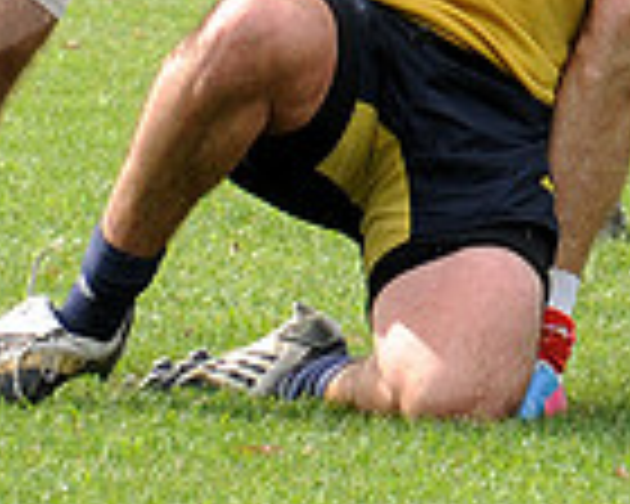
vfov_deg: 2.7
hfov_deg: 3.4
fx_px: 10628
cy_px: -236
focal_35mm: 570
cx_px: 626
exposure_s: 1/640
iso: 320
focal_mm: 98
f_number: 4.5
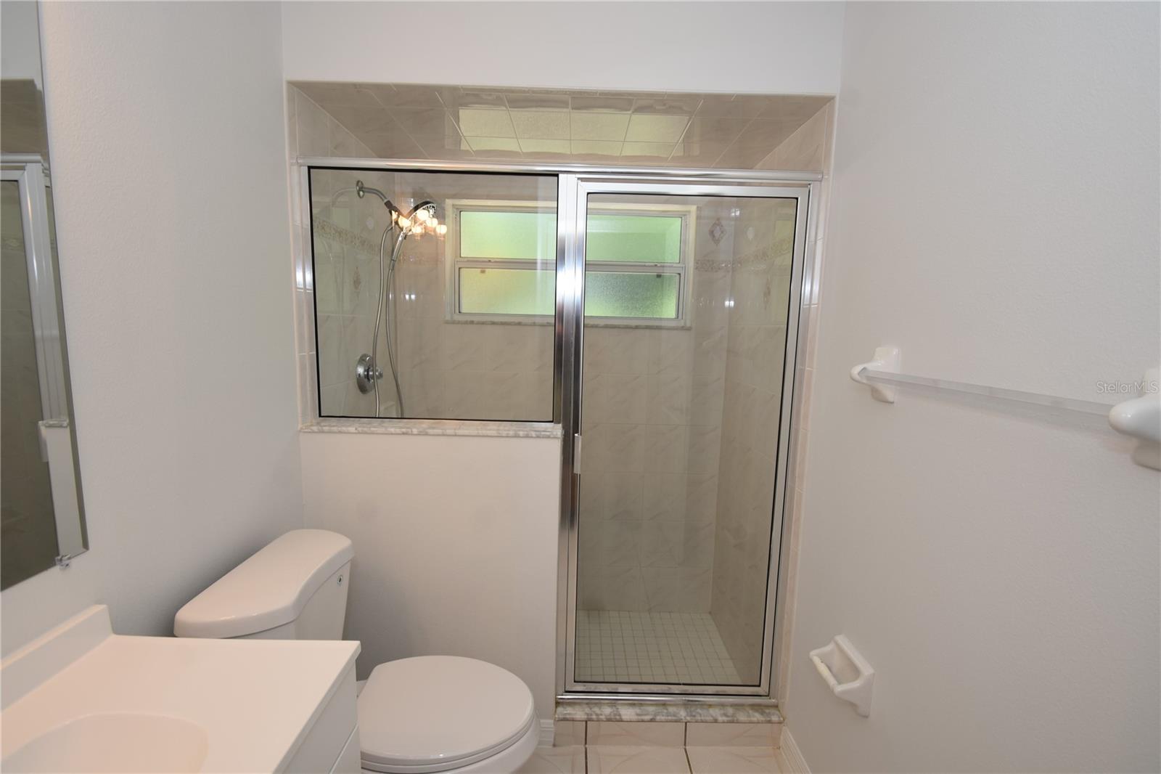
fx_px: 484
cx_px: 580
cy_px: 387
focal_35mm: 15
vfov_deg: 77.3
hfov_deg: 100.4
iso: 200
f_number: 5
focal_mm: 10
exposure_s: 1/100
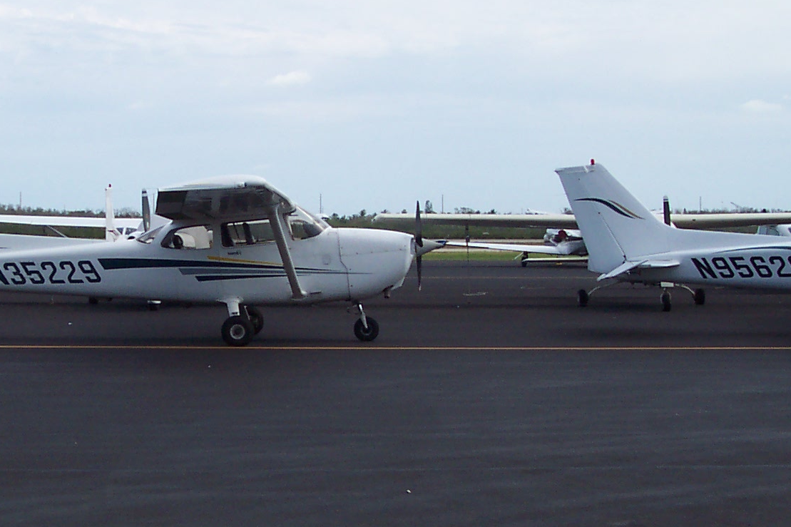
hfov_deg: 27.1
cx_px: 227
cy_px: 247
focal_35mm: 74
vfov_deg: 18.4
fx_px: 1626
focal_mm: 8
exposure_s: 1/700
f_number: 4.8
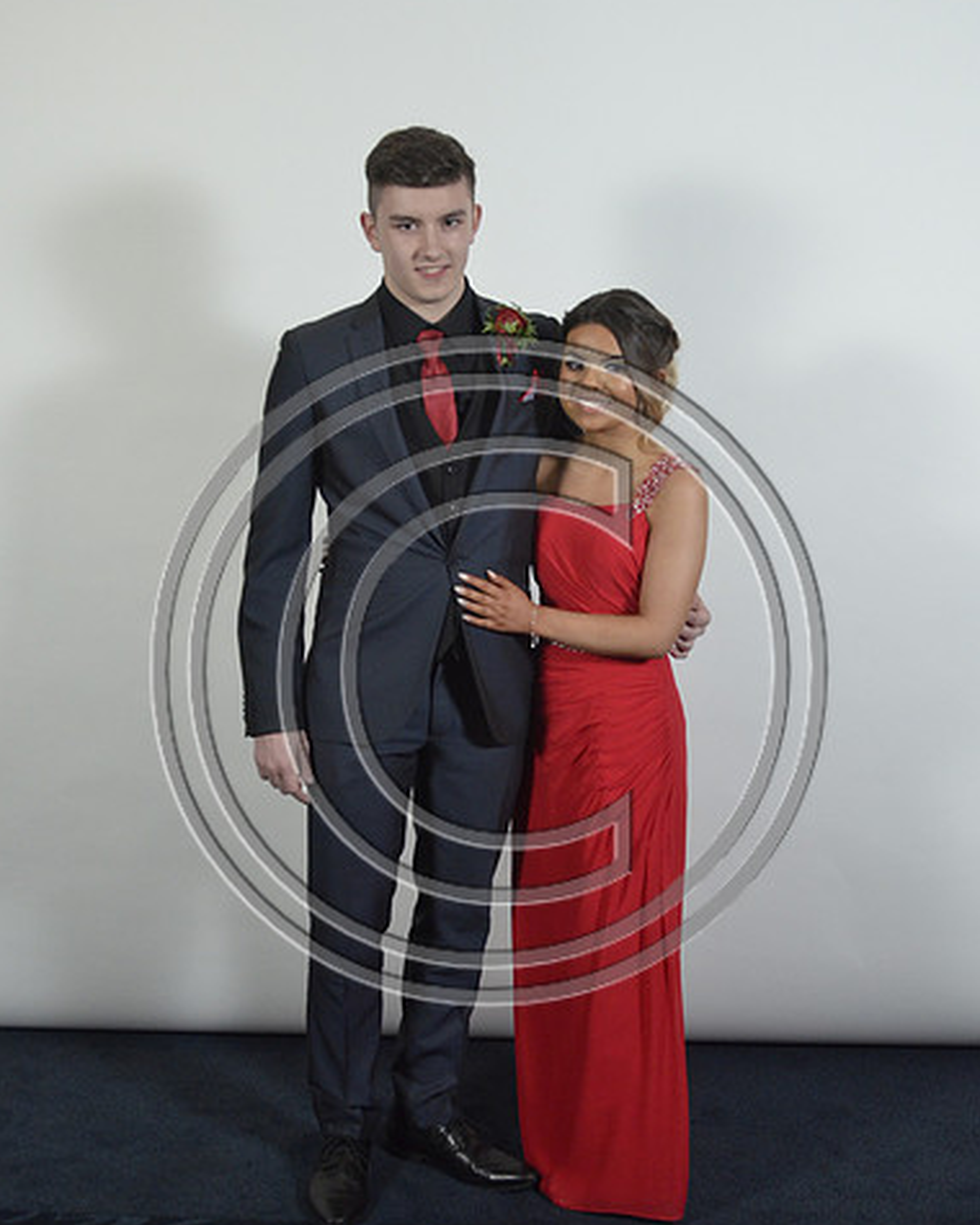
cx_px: 487
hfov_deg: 31.5
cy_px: 668
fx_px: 1740
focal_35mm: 48
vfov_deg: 38.7
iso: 1600
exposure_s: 1/100
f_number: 5.6
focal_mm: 28
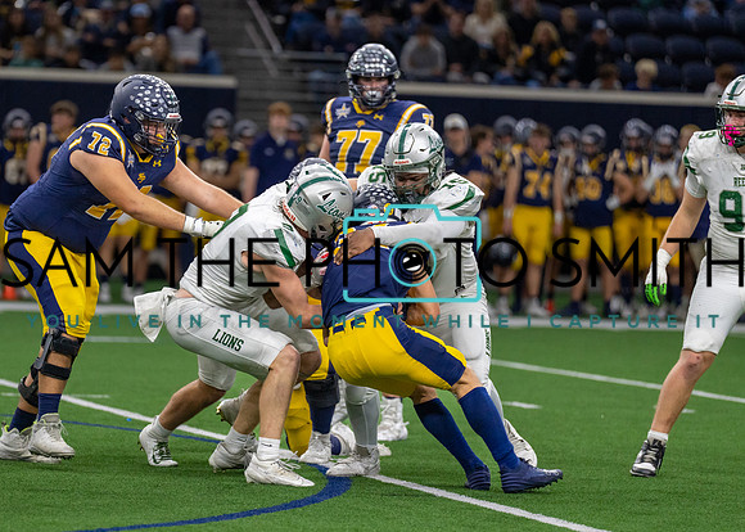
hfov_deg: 7.1
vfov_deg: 5.1
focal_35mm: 282
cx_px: 246
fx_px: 5973
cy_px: 273
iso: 2000
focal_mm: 200
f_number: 2.8
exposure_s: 1/1000
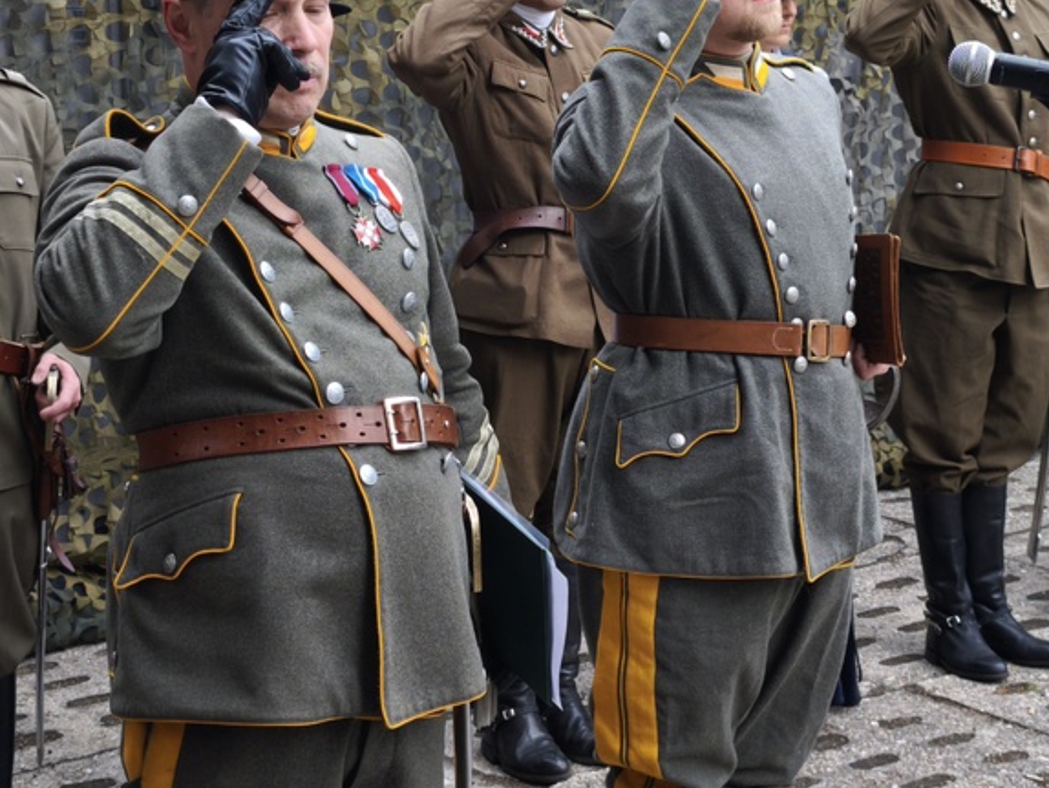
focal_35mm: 82
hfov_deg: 23.8
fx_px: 2486
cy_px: 333
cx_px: 643
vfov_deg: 18.0
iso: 50
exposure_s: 1/188
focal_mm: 6.57
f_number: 1.6
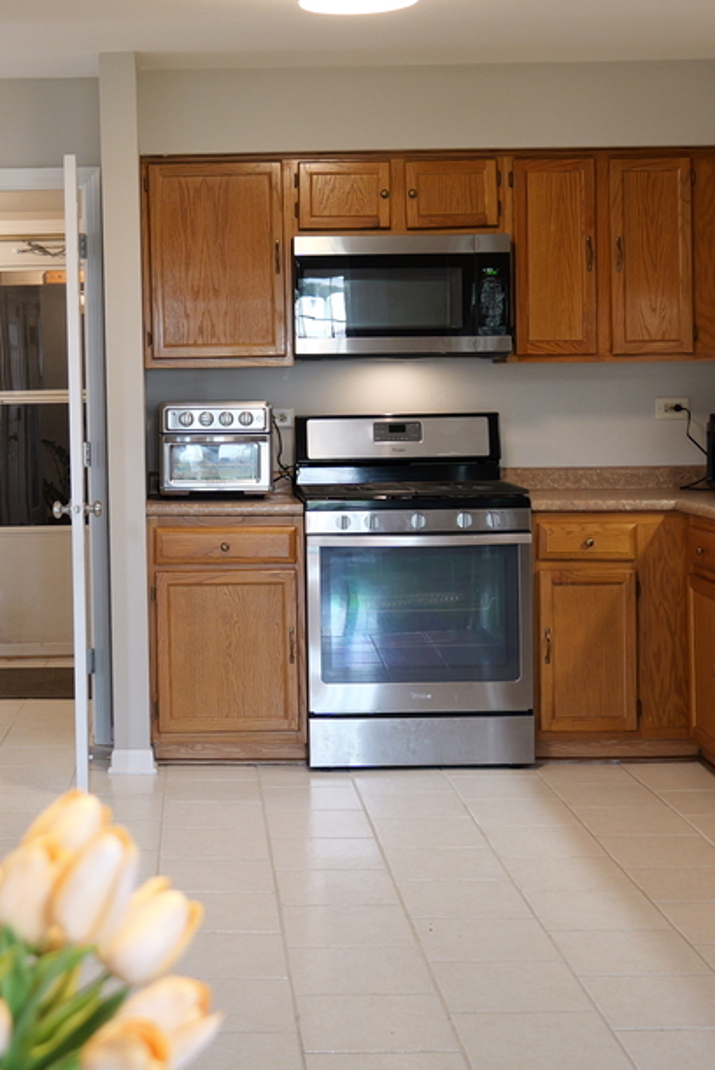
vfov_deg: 37.2
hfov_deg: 25.1
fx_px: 1577
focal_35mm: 53
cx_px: 149
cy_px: 384
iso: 1000
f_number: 3.5
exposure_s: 1/60
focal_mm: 20
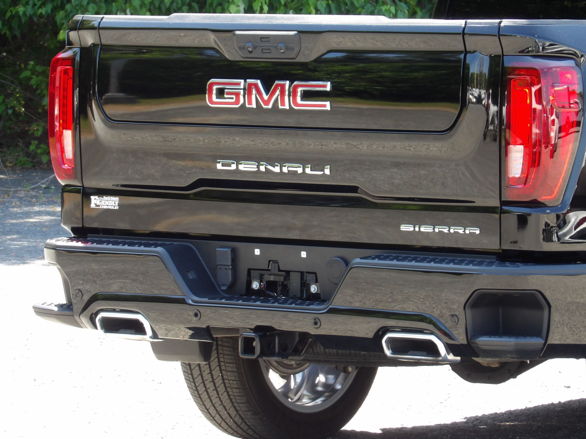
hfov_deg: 8.8
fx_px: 3792
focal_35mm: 224
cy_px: 204
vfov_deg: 6.6
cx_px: 331
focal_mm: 35.6
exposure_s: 1/100
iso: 176
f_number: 4.5
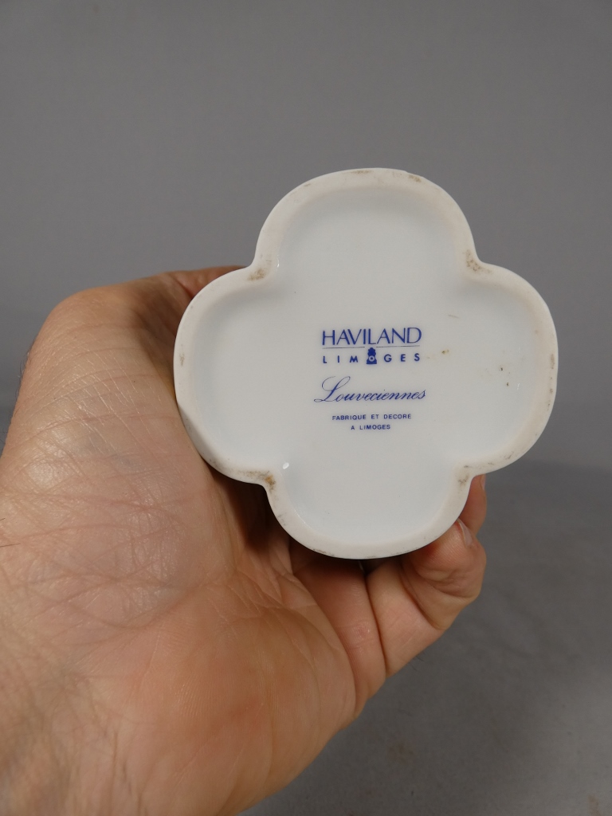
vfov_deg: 81.7
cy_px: 408
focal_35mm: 20
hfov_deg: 66.0
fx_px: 471
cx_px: 306
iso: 80
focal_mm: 3.6
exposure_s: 1/125
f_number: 2.8
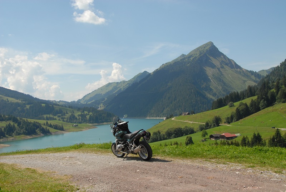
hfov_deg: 44.9
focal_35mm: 44
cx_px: 143
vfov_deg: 31.0
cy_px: 96
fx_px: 346
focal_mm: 29
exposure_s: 1/350
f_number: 10
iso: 200
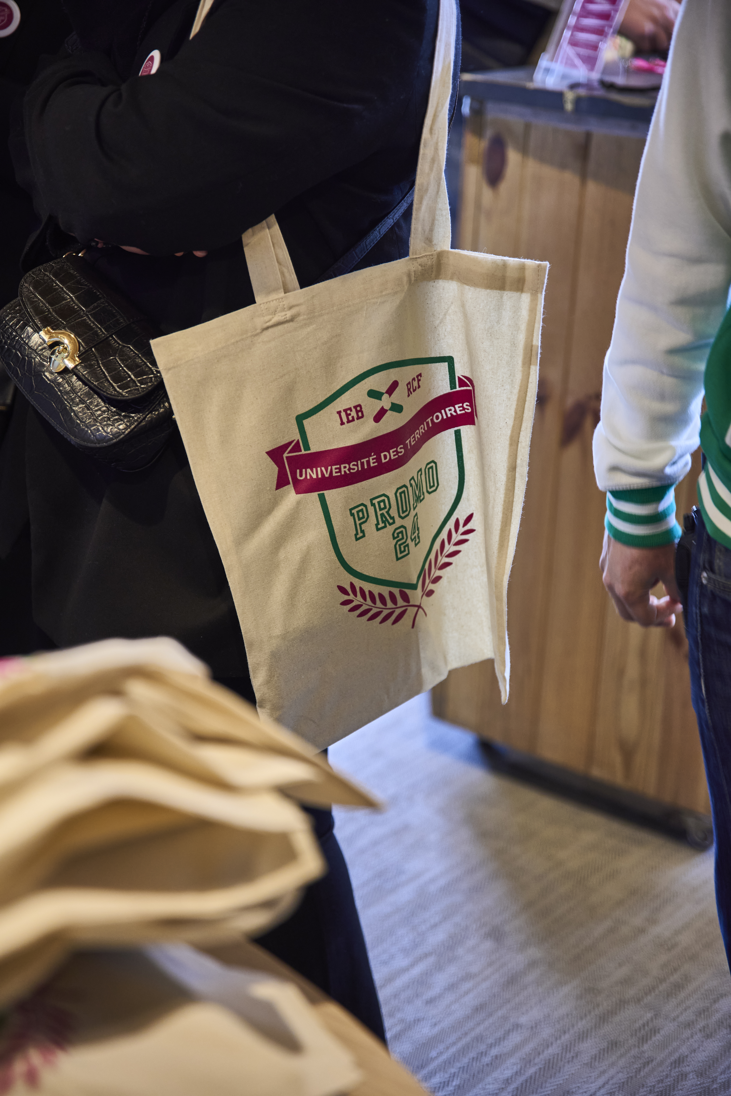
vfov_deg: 28.8
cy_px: 548
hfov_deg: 19.5
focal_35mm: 70
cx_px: 366
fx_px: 2130
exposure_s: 1/100
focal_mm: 70
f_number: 2.8
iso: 640
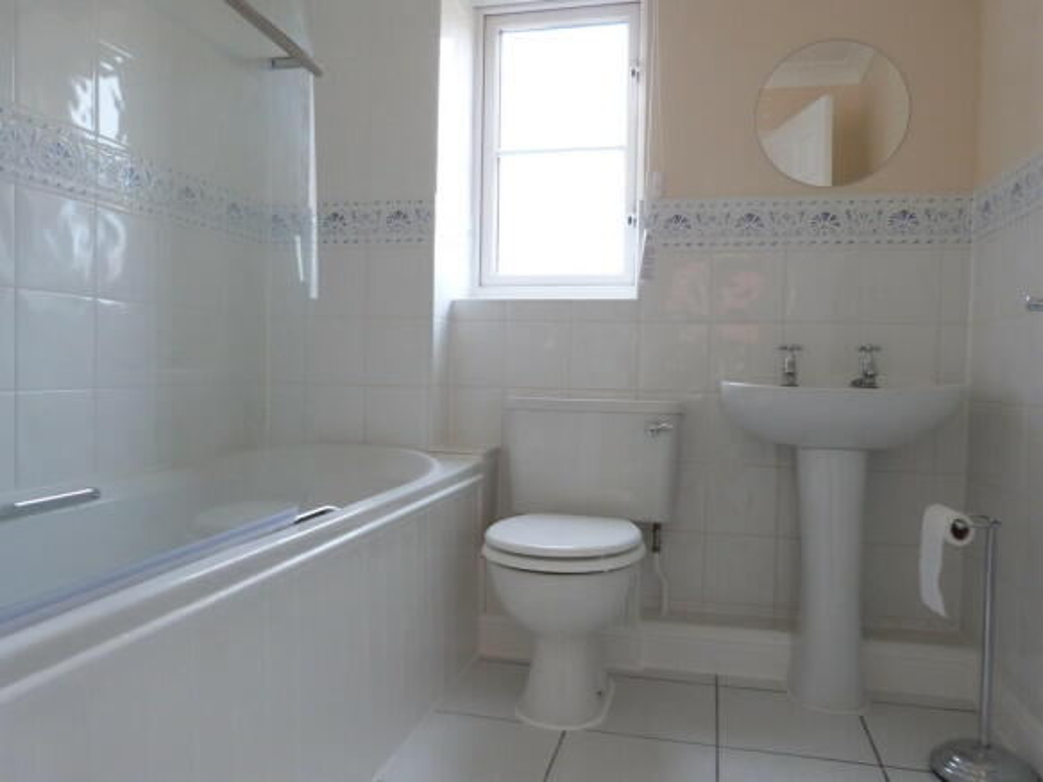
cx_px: 522
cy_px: 391
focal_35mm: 25
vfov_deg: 54.9
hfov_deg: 69.4
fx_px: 753
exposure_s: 1/60
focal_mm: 4.5
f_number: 2.8
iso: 250
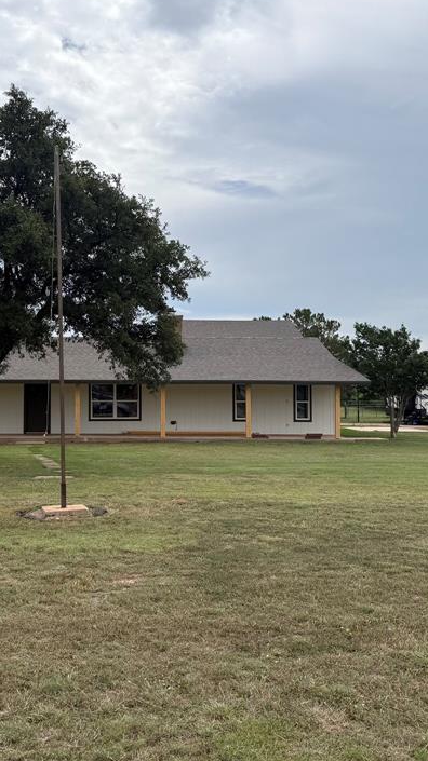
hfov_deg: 30.8
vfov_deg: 52.8
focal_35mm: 38
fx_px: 768
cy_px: 365
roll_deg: -0.4
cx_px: 120
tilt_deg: +2.7
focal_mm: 6.76
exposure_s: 1/7353
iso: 80
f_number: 1.78
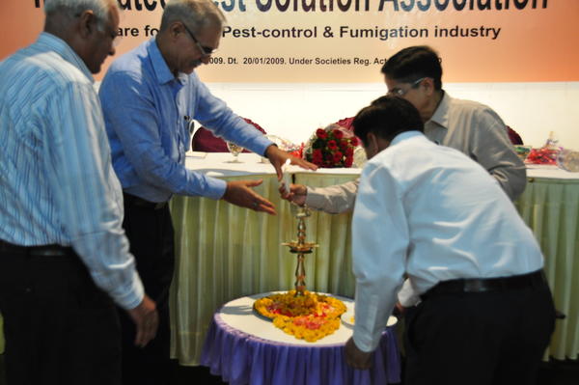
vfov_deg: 28.0
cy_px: 192
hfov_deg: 41.1
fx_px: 771
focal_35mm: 48
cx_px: 290
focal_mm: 32
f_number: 4.5
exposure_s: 1/50
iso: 800
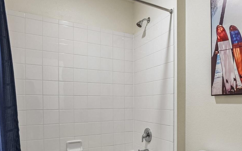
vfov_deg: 46.7
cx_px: 154
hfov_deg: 69.1
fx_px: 171
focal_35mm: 26
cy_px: 103
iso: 400
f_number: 8
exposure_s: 1/20
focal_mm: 10
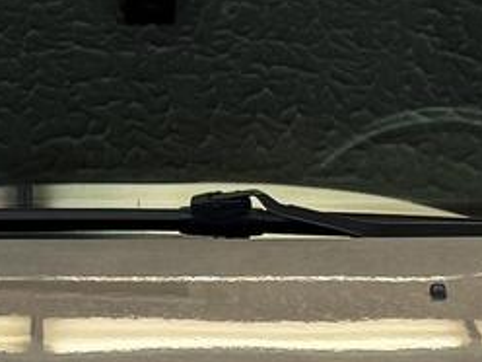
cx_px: 194
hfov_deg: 10.1
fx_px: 2729
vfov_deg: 7.3
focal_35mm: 196
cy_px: 677
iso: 50
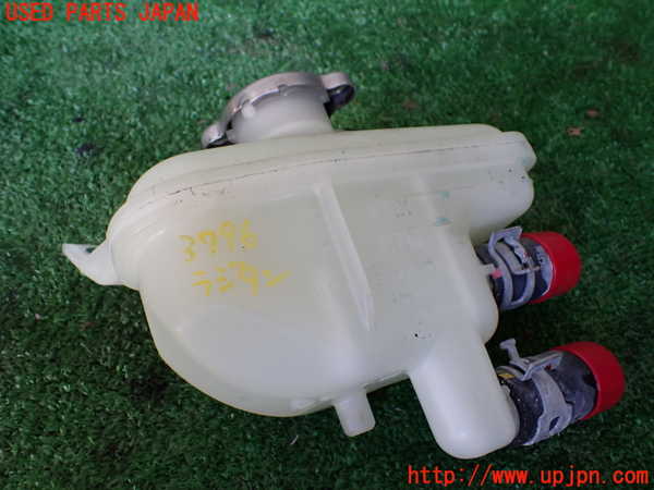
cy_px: 245
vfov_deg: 46.8
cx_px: 327
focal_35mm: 30
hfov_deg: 60.0
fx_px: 567
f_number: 2.3
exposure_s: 1/125
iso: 320
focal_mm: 5.4
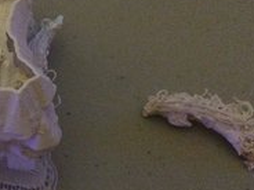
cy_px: 98
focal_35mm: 63
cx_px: 8
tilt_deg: -59.2
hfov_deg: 29.0
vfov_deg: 23.3
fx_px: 462
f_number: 2.2
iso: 1000
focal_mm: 4.15
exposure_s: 1/15
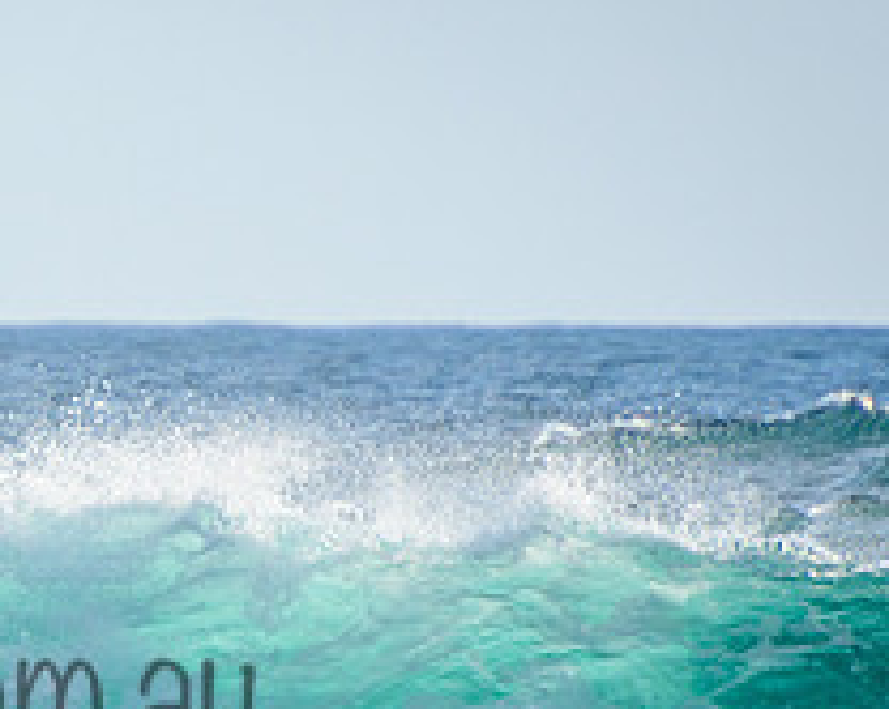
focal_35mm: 1600
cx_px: -197
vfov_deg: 1.0
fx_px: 42058
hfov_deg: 1.2
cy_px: 643
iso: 320
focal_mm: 400
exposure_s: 1/2000
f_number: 5.6
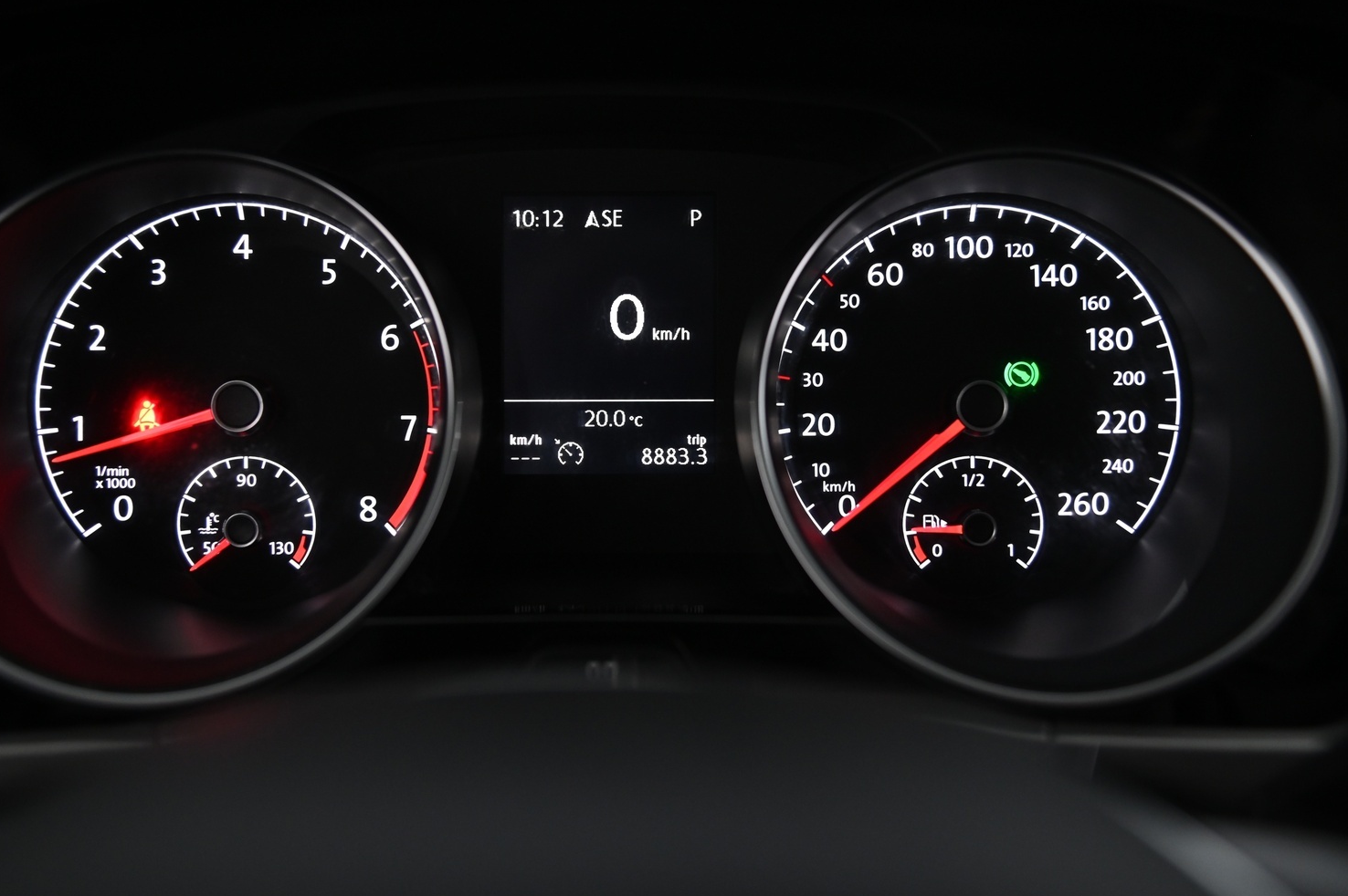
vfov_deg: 30.5
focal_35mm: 44
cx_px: 618
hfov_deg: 44.5
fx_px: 1646
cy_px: 409
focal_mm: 40
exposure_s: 1/30
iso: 2000
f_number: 4
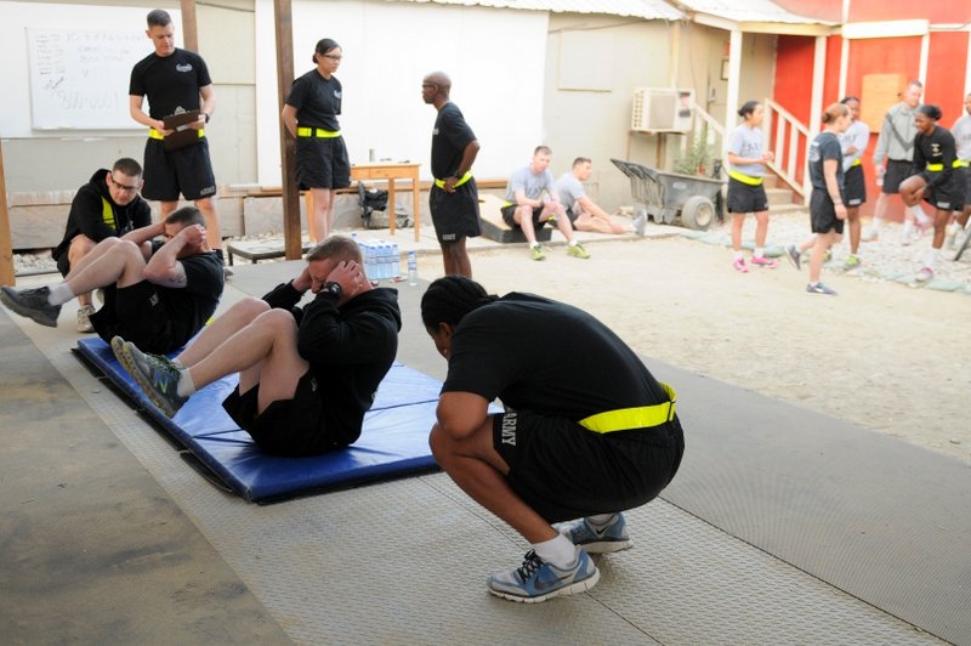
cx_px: 486
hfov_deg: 48.0
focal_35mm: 40
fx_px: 1091
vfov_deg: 33.0
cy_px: 323
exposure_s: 1/100
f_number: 2.8
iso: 500
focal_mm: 27
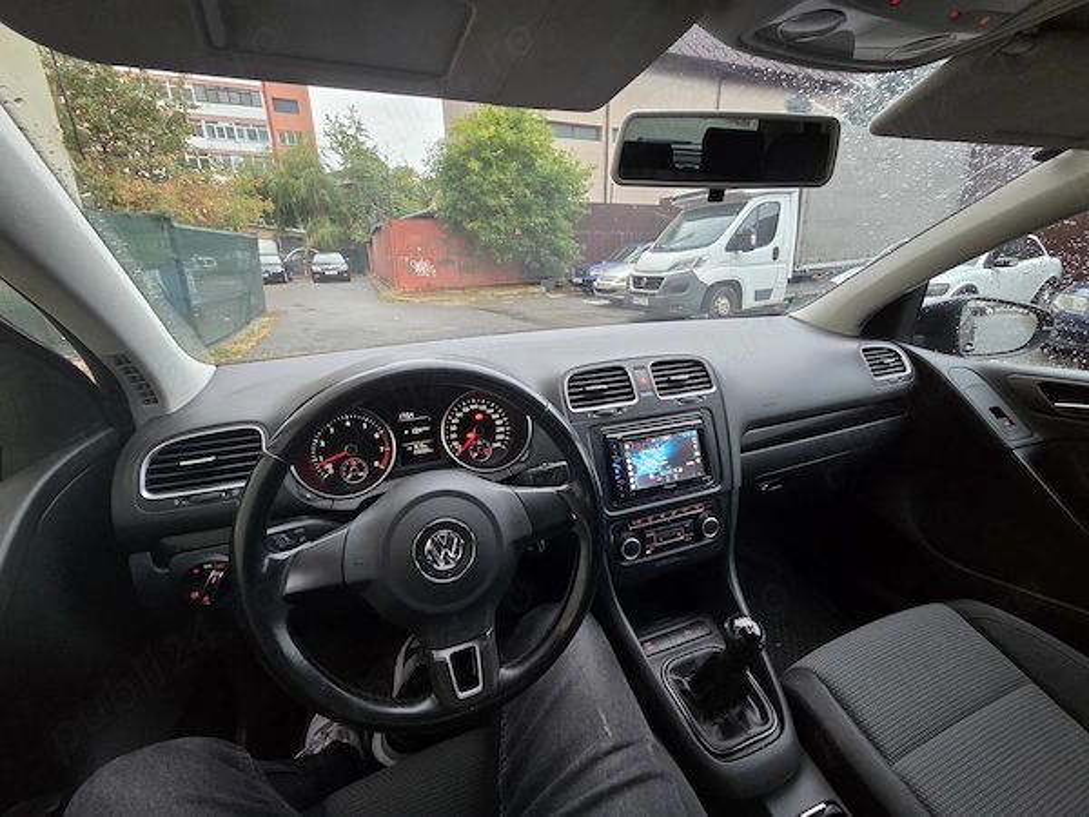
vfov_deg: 89.9
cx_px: 544
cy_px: 408
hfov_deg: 106.2
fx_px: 409
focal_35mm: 13
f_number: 2.2
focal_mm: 2.2
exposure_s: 1/50
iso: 400
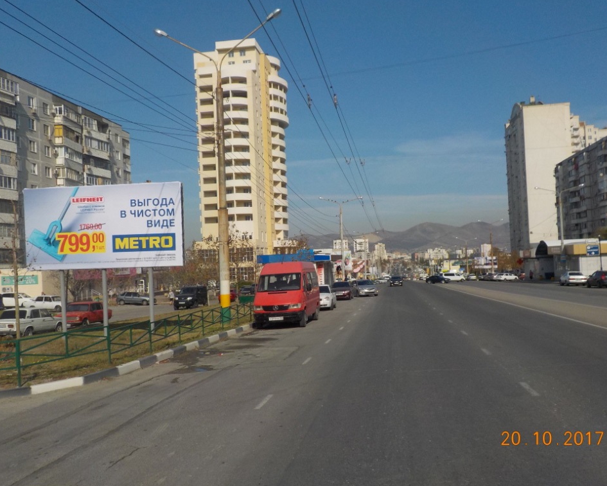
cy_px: 242
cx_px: 304
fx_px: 665
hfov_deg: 49.1
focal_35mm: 37
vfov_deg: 40.1
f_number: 4
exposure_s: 1/750
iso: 80
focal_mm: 6
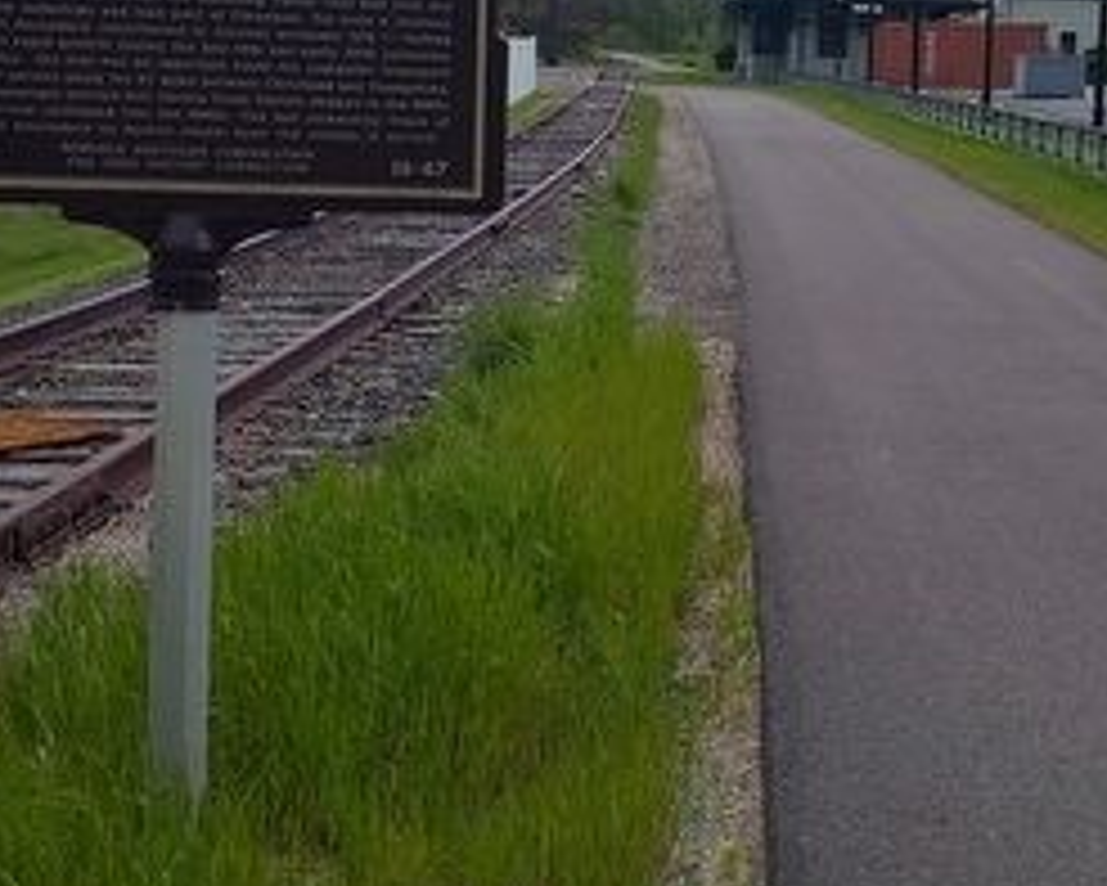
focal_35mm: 73
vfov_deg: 20.8
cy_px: 211
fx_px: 2393
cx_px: 968
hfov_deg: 25.4
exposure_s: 1/630
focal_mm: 5.56
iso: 100
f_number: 1.8
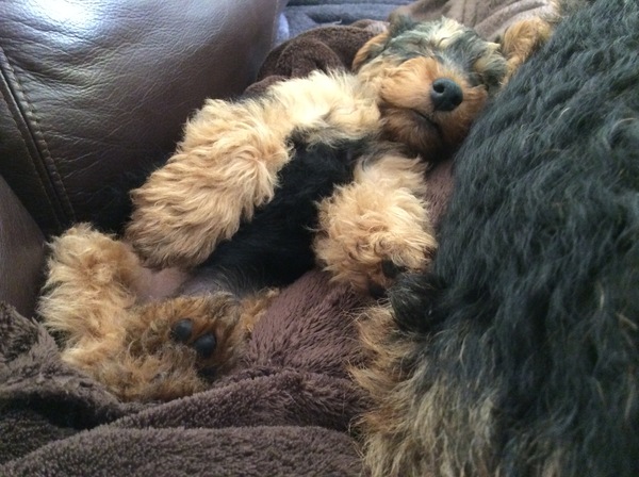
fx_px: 590
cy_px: 238
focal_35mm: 32
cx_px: 320
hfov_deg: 56.9
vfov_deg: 44.0
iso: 500
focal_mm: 3.3
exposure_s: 1/17
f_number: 2.4
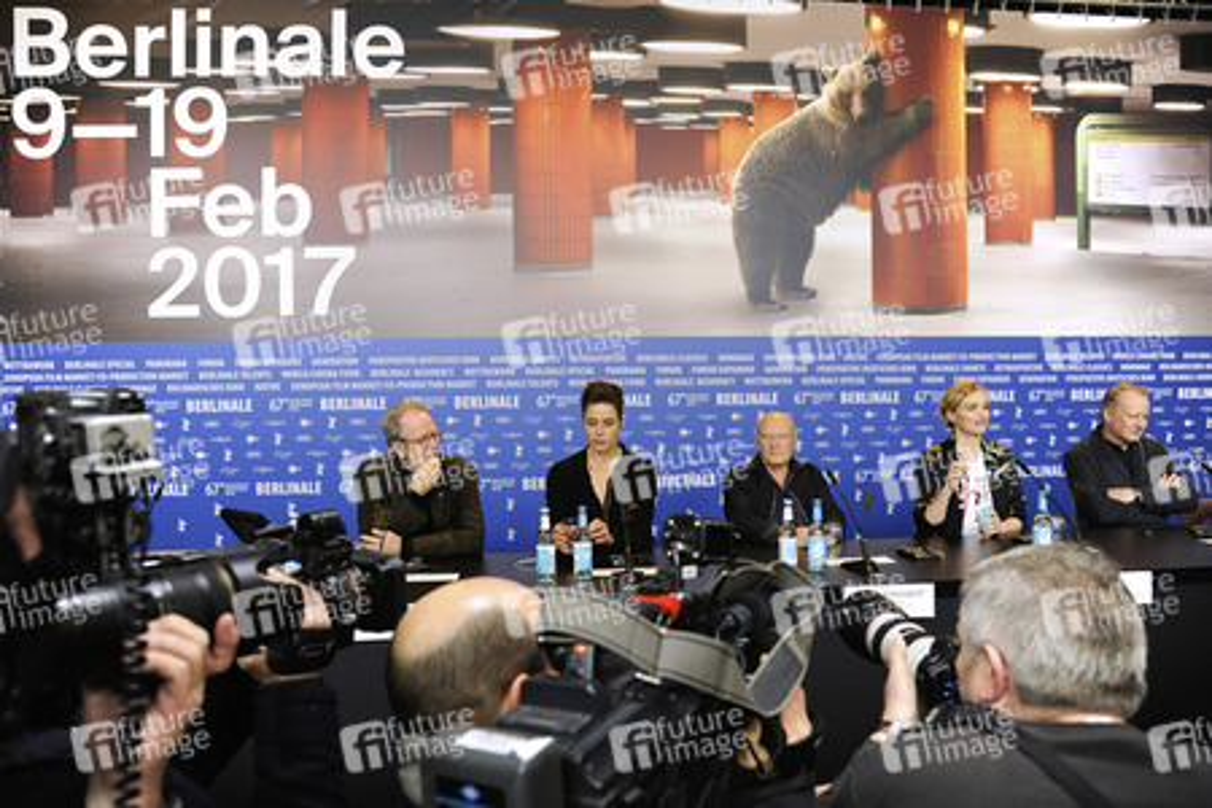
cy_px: 404
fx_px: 808
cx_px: 606
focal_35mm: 24
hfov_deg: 73.7
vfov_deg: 53.1
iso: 2000
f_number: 4
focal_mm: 24
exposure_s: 1/400
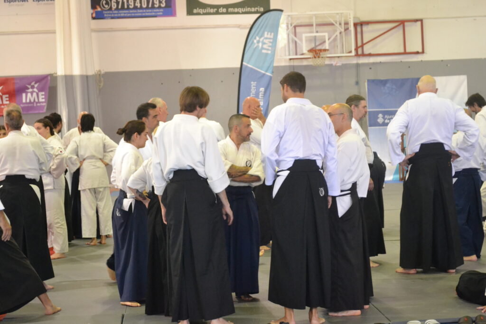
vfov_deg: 16.6
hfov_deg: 24.6
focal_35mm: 82
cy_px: 162
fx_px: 1114
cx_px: 243
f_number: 5.6
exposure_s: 1/60
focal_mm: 55
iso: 3200
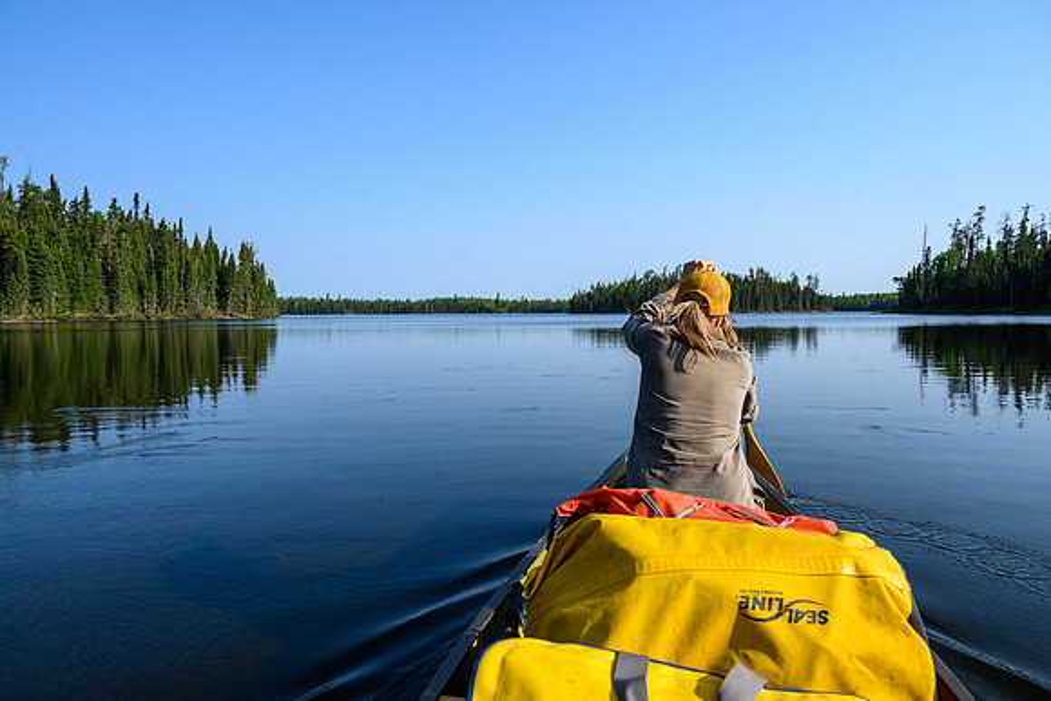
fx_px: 712
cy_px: 350
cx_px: 526
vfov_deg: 52.4
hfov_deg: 72.9
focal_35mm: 24
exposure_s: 1/320
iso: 100
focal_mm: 24
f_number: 8
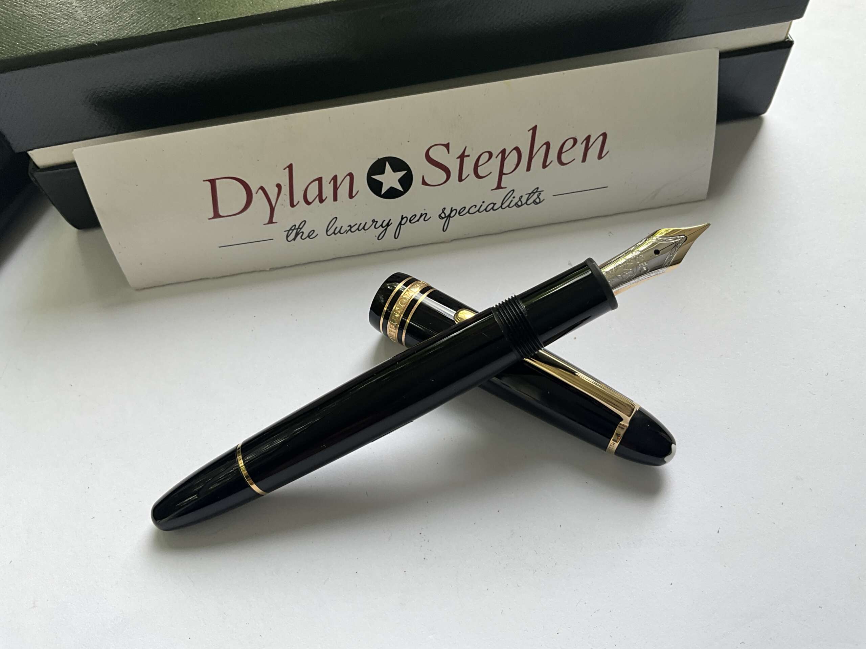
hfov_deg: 61.7
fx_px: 726
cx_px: 433
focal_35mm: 29
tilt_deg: -57.5
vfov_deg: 48.2
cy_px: 324
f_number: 1.8
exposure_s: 1/122
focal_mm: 3
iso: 20
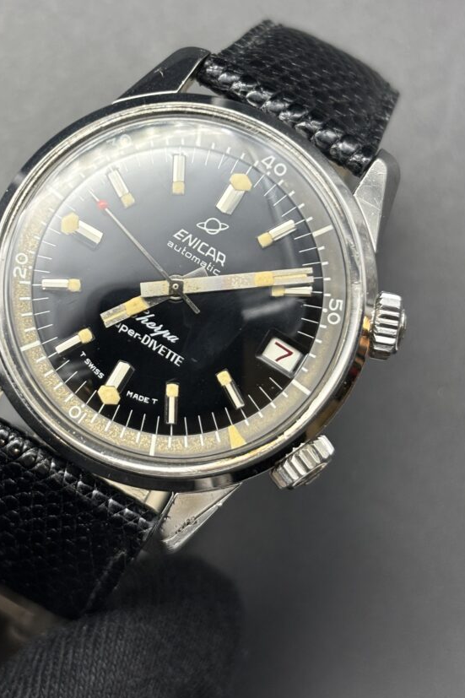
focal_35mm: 67
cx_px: 154
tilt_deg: -74.1
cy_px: 270
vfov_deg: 30.0
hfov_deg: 20.2
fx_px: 1299
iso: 50
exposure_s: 1/60
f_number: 1.6
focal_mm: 5.96
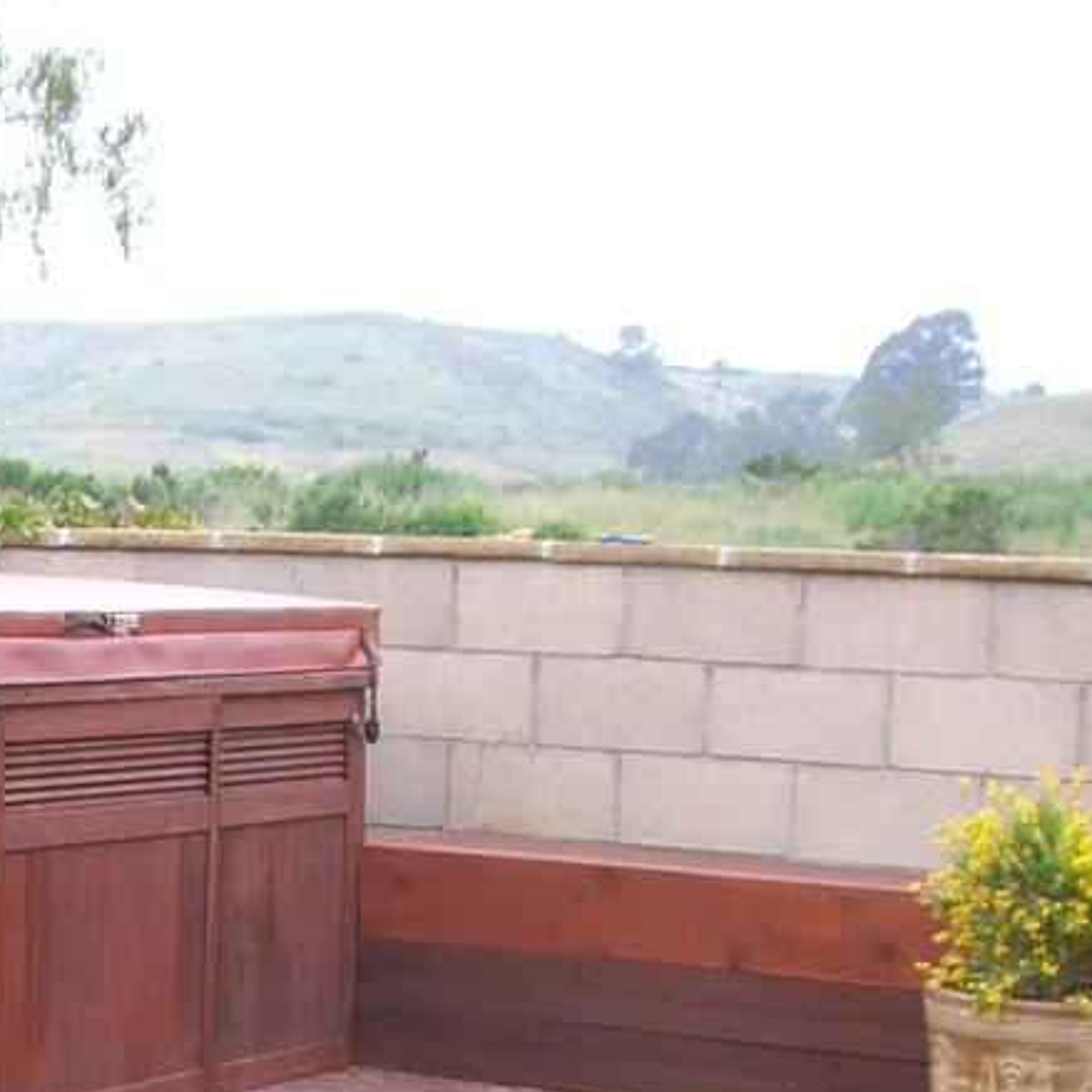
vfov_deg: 17.2
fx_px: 3498
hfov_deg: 17.0
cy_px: 1162
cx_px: -194
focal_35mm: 98
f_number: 4.3
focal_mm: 6.2
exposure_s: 1/160
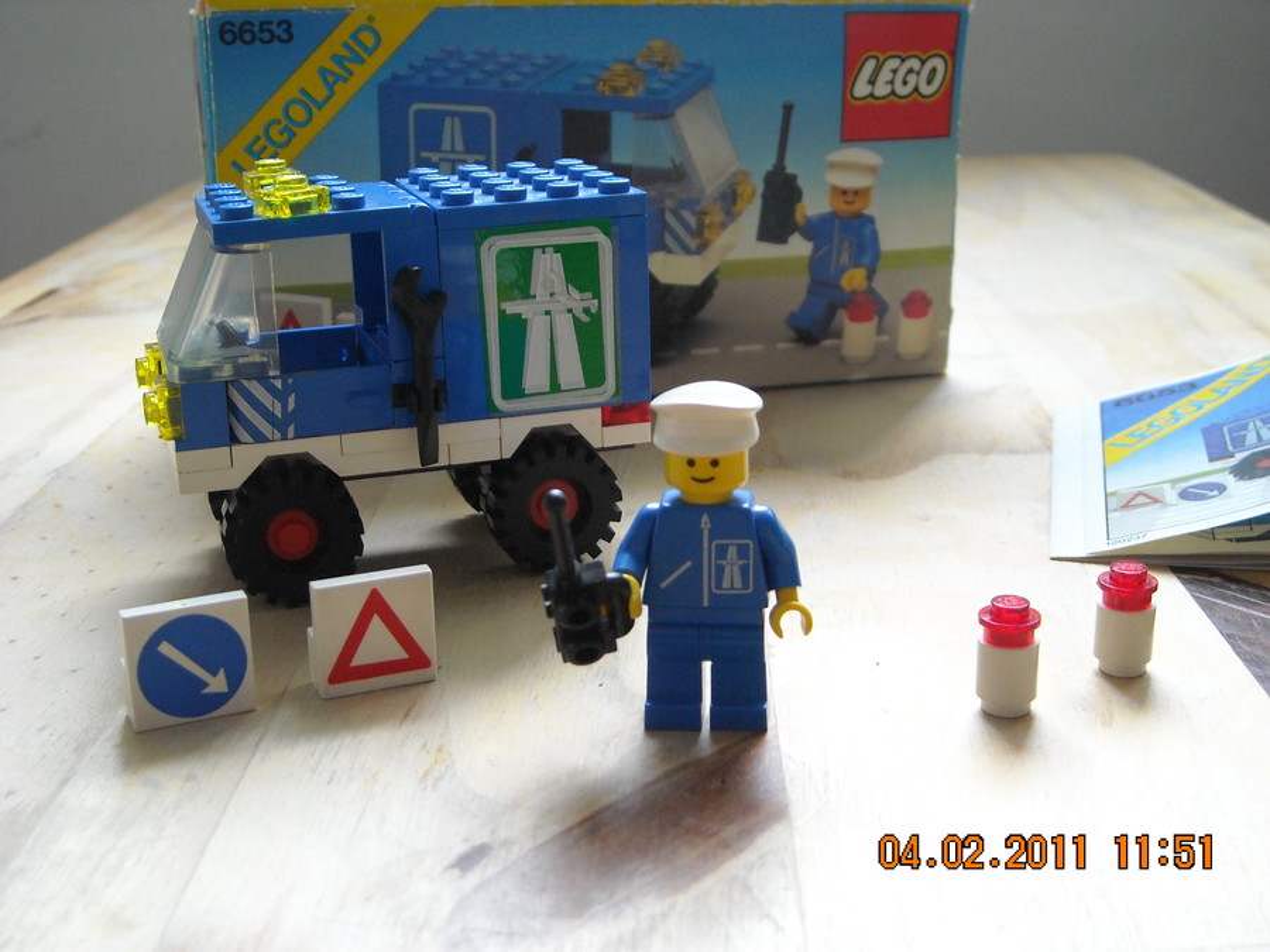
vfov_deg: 29.7
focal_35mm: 49
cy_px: 476
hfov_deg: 38.9
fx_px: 1798
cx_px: 635
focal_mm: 7.92
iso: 270
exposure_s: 1/60
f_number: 3.2
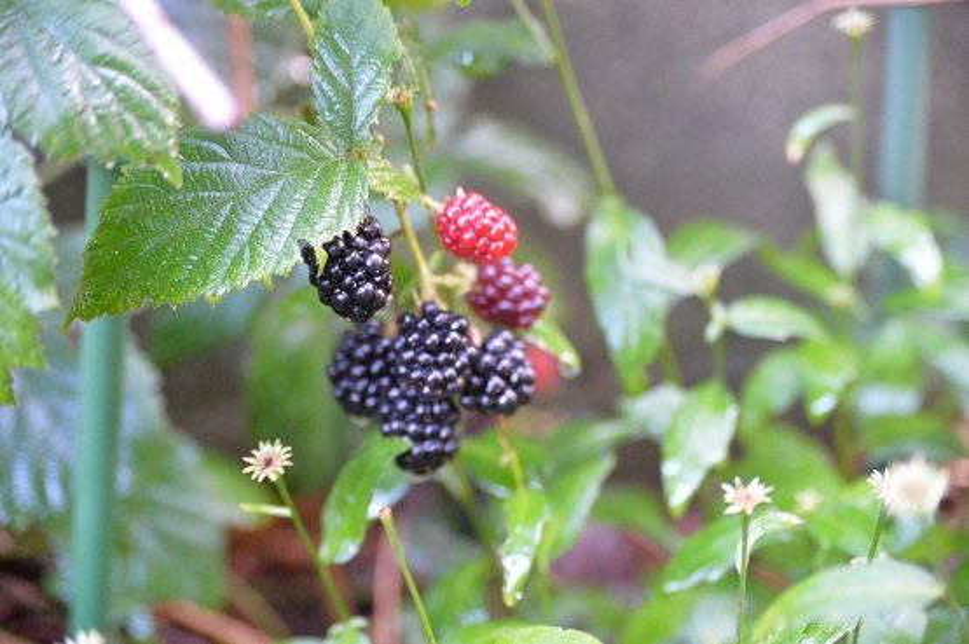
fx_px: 2824
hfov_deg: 19.5
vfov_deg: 13.0
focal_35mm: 105
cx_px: 484
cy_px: 322
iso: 12800
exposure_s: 1/100
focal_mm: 105
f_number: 4.5
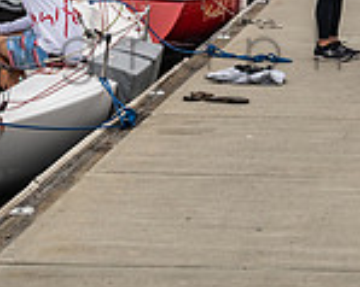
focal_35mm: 198
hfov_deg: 9.7
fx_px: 2108
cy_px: -131
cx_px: 295
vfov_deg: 7.7
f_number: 5.6
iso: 400
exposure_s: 1/1000
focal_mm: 52
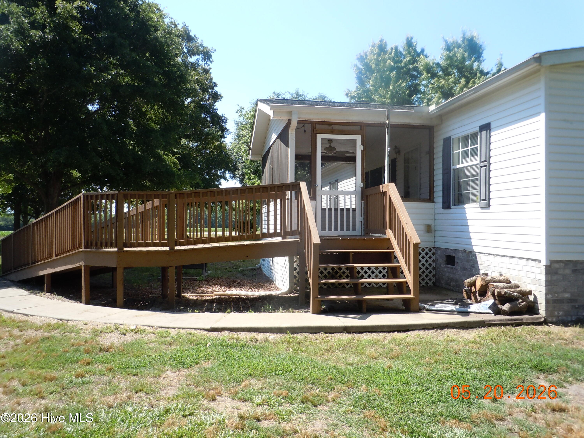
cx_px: 292
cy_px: 219
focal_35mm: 28
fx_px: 472
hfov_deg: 63.4
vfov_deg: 49.7
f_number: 3.7
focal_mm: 5
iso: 100
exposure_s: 1/320
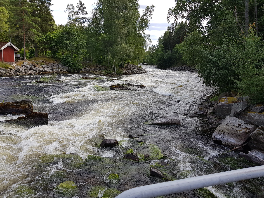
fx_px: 198
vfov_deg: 53.1
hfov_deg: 67.3
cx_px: 132
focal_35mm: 26
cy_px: 99
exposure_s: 1/1024
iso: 40
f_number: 1.7
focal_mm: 4.2
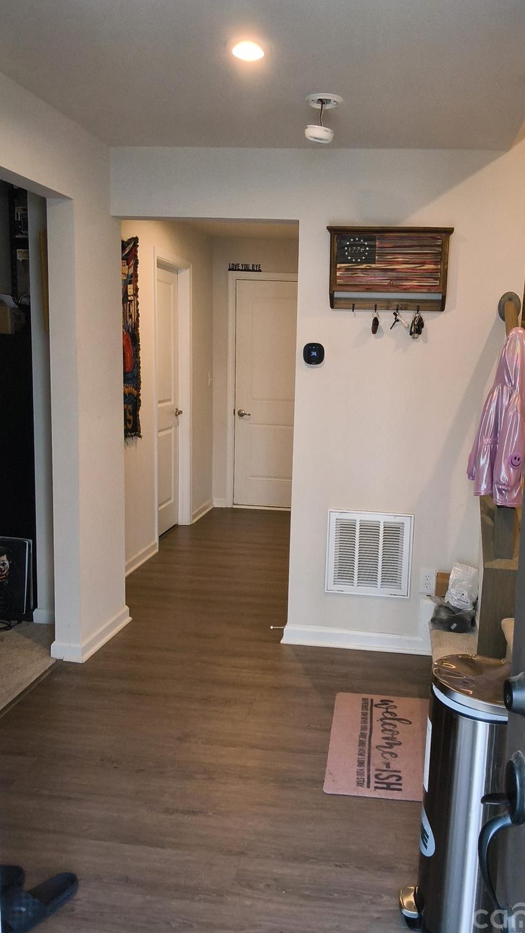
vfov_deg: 64.3
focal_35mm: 30
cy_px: 470
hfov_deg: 38.7
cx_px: 325
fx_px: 743
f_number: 2
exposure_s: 1/100
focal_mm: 2.87
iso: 125
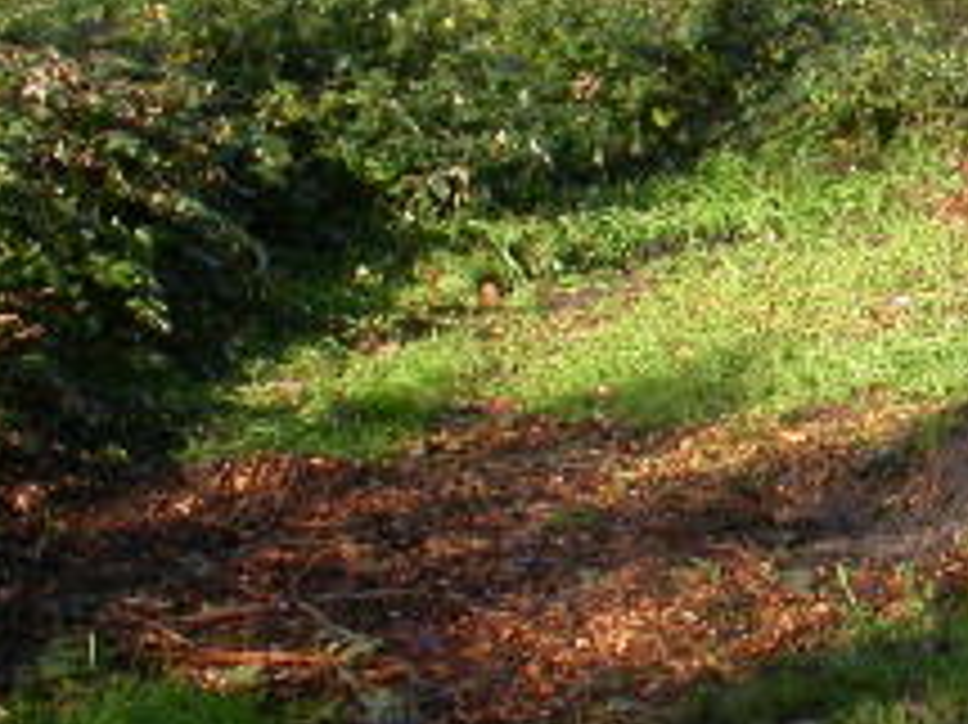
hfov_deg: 17.6
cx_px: 1193
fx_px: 2963
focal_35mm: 106
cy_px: 202
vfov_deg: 13.9
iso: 100
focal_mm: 7.85
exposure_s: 1/110
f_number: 6.7
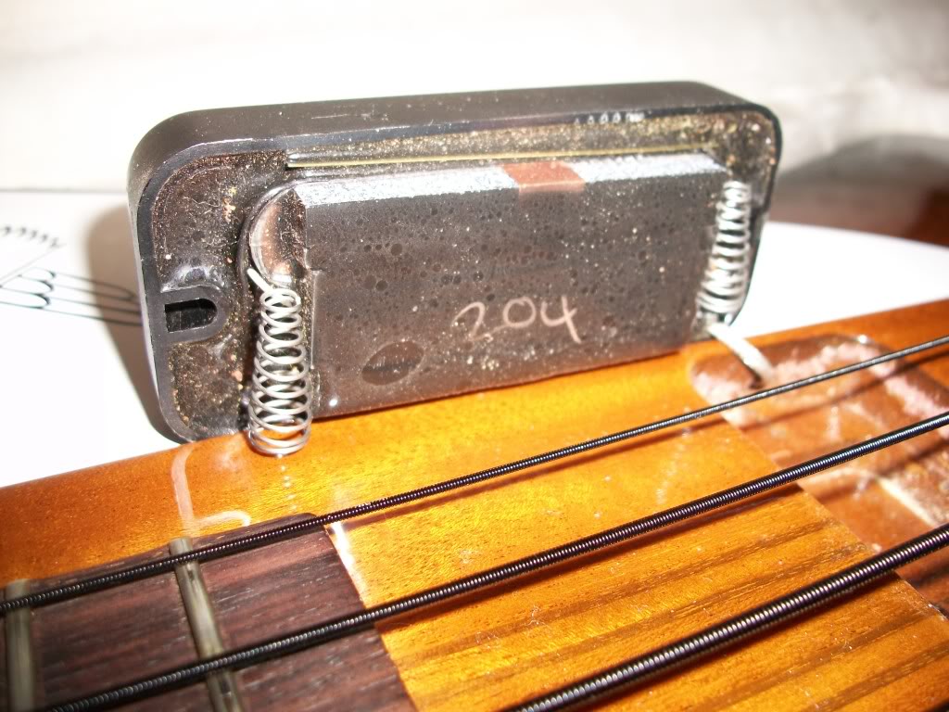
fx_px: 877
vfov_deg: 44.2
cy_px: 356
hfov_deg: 56.8
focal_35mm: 32
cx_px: 474
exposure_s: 1/60
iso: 80
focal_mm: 5.7
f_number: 2.9
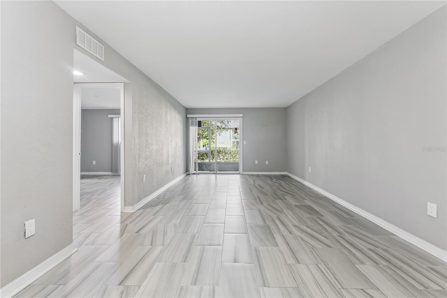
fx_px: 196
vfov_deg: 74.4
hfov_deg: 97.5
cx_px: 224
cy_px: 149
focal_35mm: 16
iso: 800
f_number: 10
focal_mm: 15.8
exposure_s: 1/30
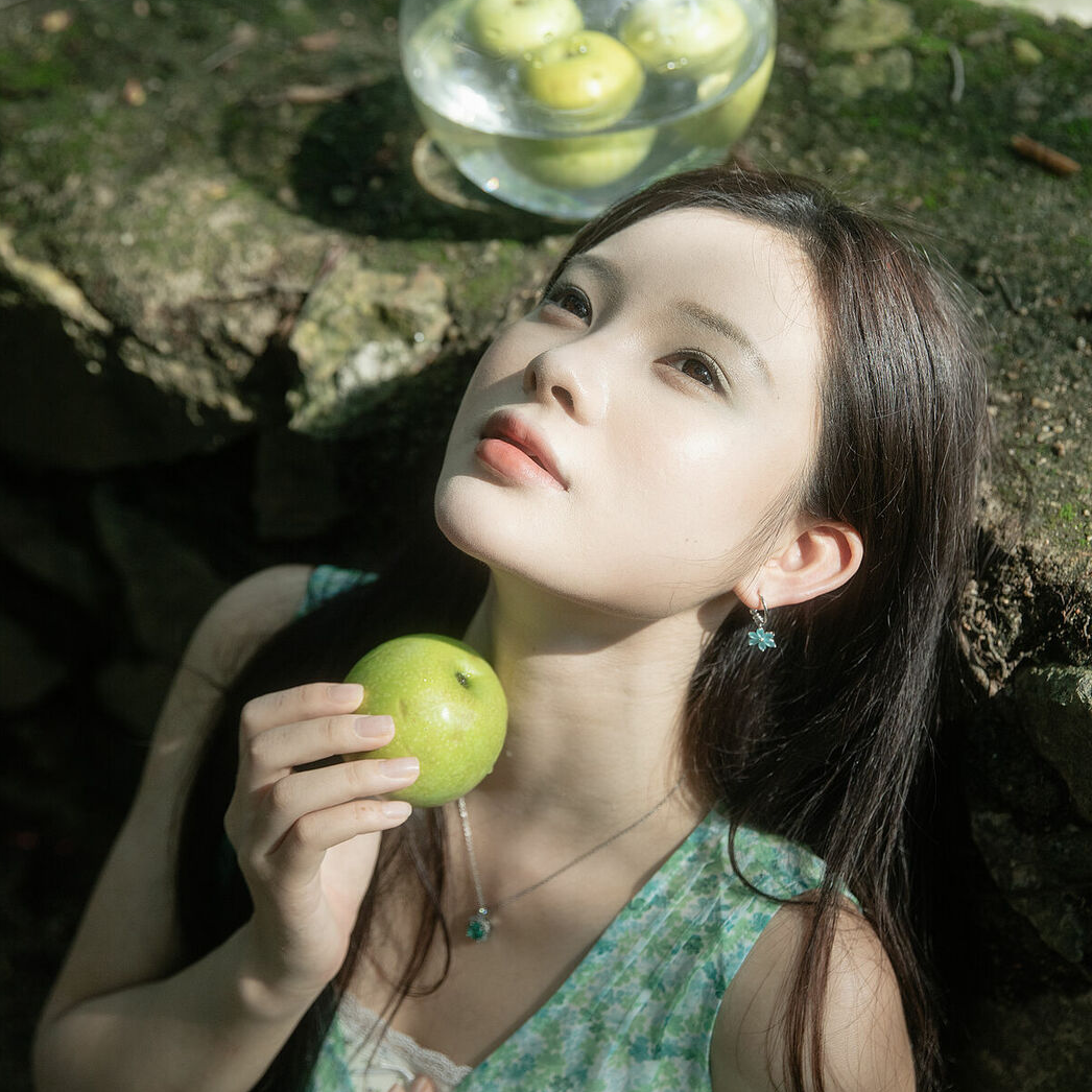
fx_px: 2284
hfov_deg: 26.9
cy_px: 497
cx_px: 546
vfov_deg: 26.9
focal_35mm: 64
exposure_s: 1/320
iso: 400
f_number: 3.5
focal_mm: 50
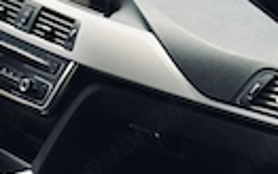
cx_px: 225
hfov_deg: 13.4
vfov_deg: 8.1
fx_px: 1175
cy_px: 325
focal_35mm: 155
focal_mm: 6.86
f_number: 1.78
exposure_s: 1/1357
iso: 80
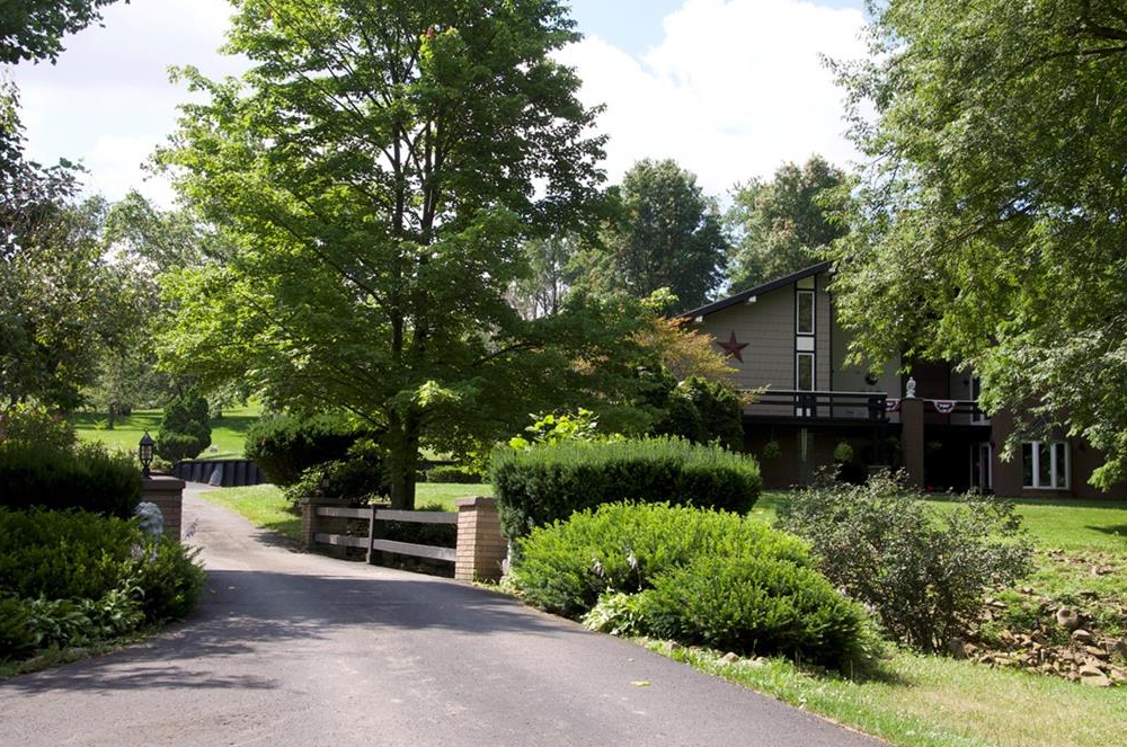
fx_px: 1344
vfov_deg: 31.1
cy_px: 372
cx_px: 573
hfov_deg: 45.5
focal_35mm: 43
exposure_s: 1/125
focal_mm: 28
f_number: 11
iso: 200
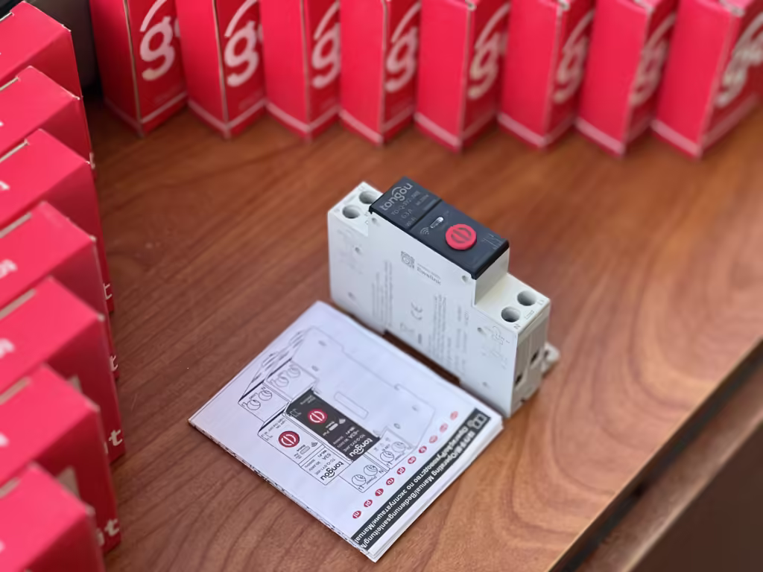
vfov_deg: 19.1
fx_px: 1697
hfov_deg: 25.3
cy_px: 286
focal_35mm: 77
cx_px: 382
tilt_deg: -51.2
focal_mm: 9
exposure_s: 1/121
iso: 50
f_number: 2.8
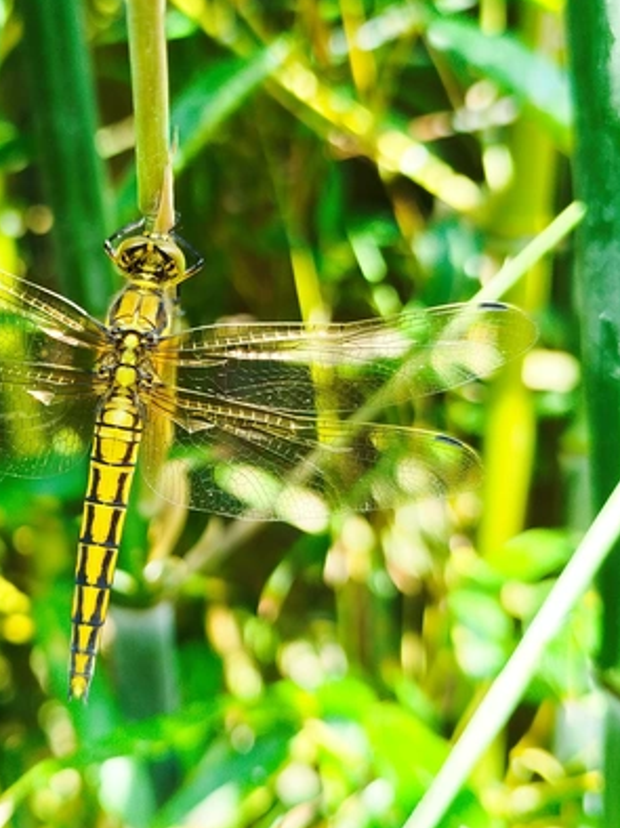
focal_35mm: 39
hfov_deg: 35.8
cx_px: 139
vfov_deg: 47.8
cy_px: 374
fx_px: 932
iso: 50
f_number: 1.7
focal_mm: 5.31
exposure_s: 1/151
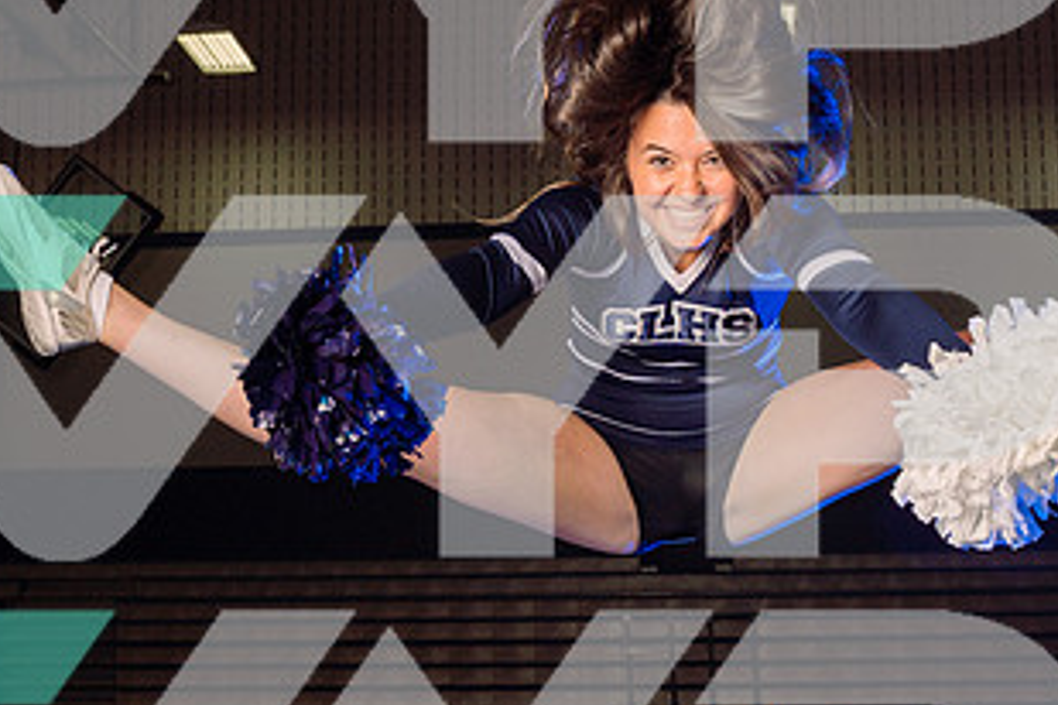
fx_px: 1734
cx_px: 563
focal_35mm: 59
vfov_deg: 22.9
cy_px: 460
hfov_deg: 33.9
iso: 100
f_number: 5.6
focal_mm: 24
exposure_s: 1/250
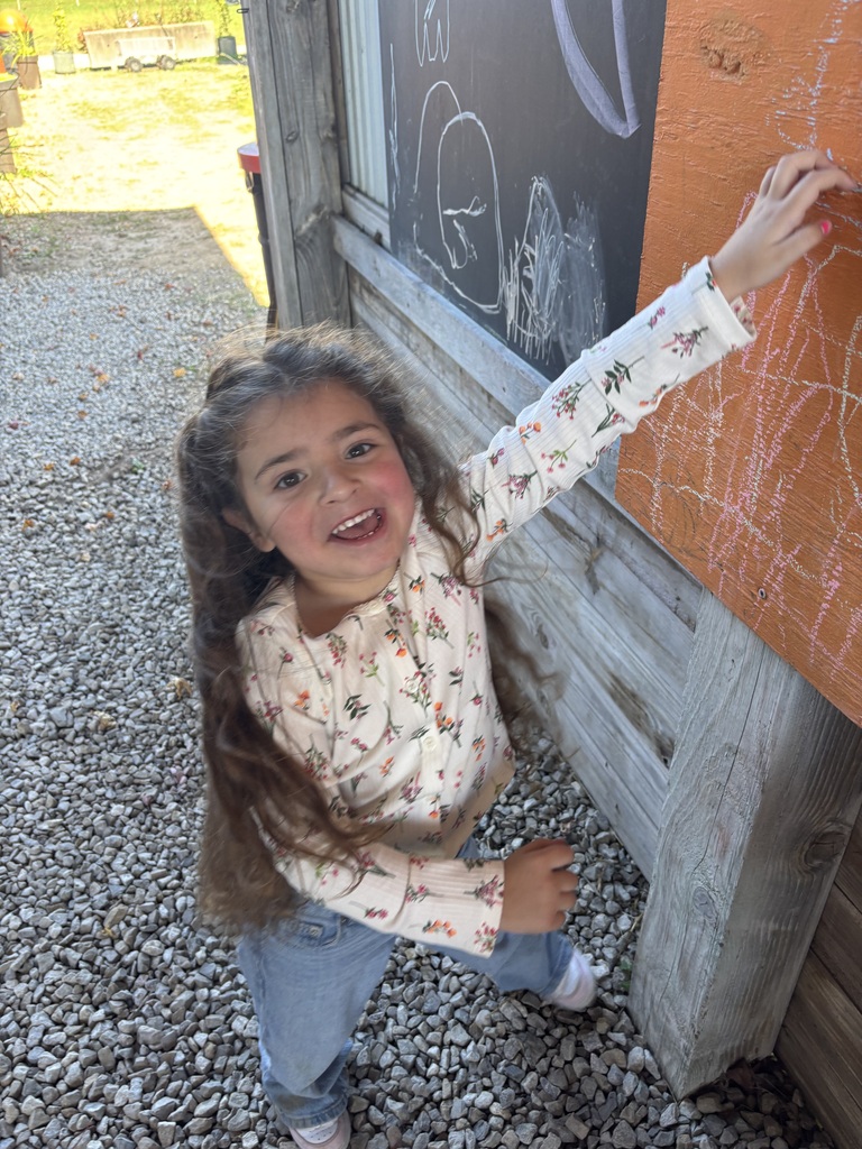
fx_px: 863
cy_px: 574
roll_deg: +0.5
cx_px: 431
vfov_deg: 67.3
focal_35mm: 26
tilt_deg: -33.2
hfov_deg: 53.1
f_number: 1.6
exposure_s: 1/121
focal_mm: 5.96
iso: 64
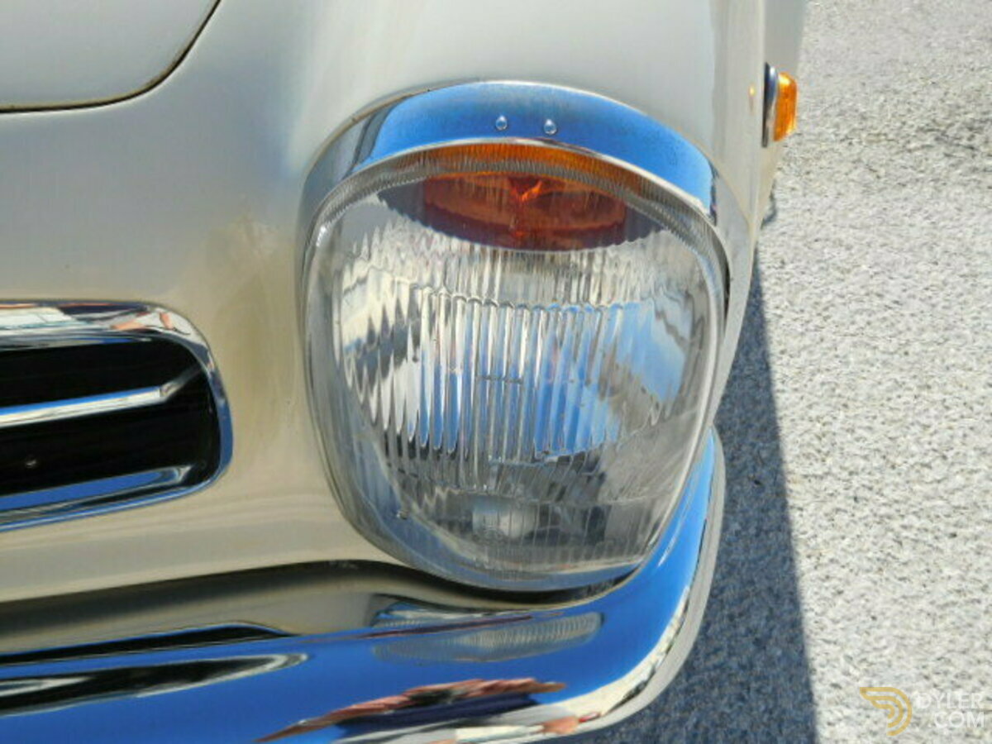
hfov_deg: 56.8
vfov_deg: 44.2
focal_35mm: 32
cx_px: 496
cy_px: 372
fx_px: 917
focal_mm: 5.7
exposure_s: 1/800
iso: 125
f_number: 3.6
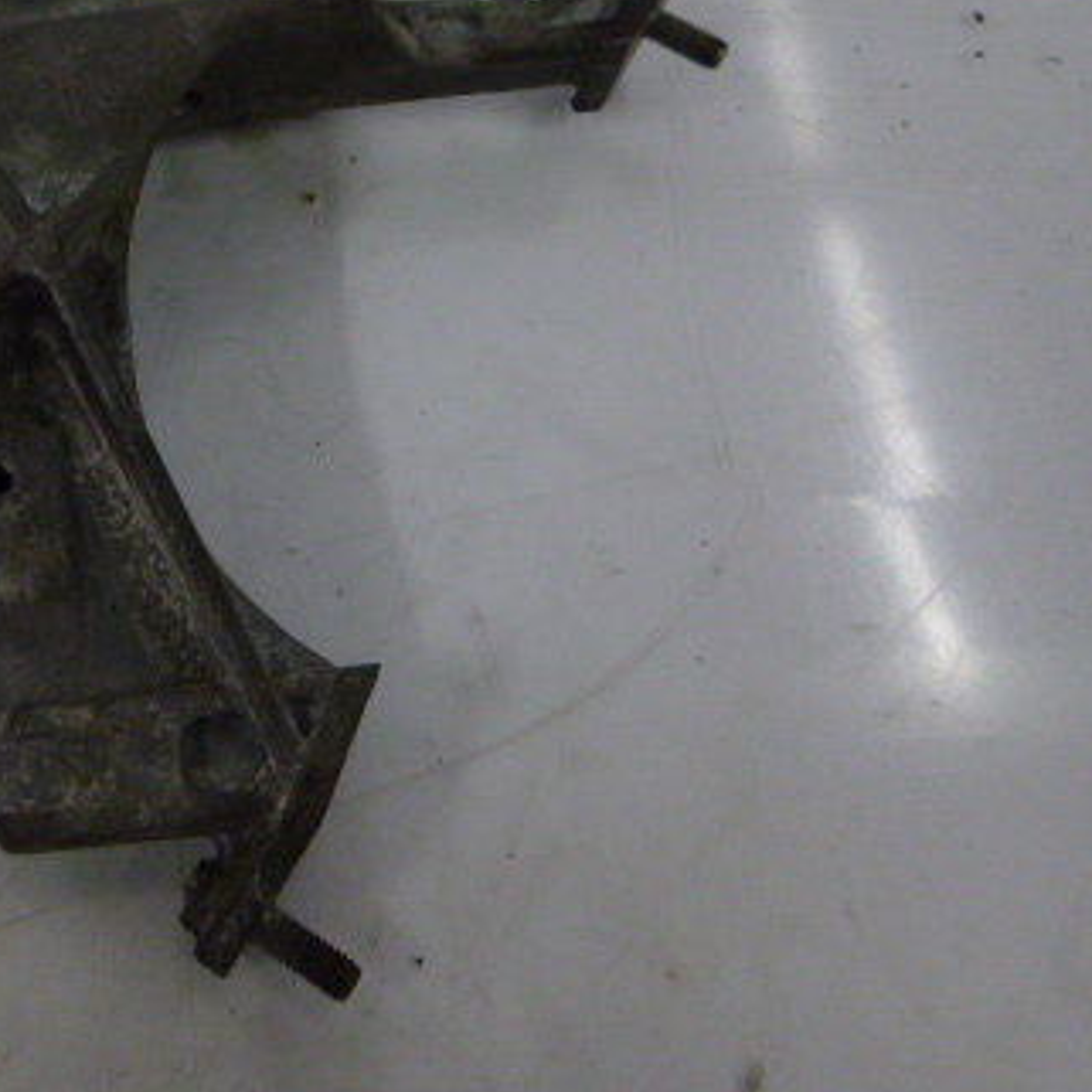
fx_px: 1570
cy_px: 333
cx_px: 143
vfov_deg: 37.8
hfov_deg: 36.3
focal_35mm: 44
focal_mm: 4.5
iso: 400
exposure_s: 1/30
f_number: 3.9
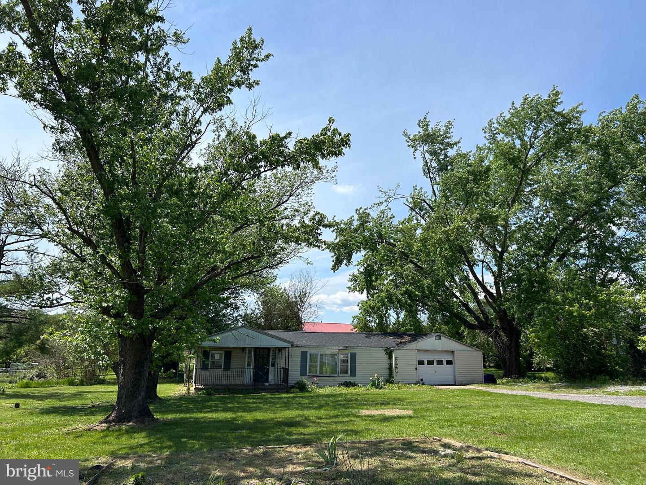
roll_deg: -1.1
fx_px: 485
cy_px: 242
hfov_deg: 67.3
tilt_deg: +11.3
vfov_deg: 53.1
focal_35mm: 26
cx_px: 323
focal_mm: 5.7
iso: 50
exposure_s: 1/4444
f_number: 1.5
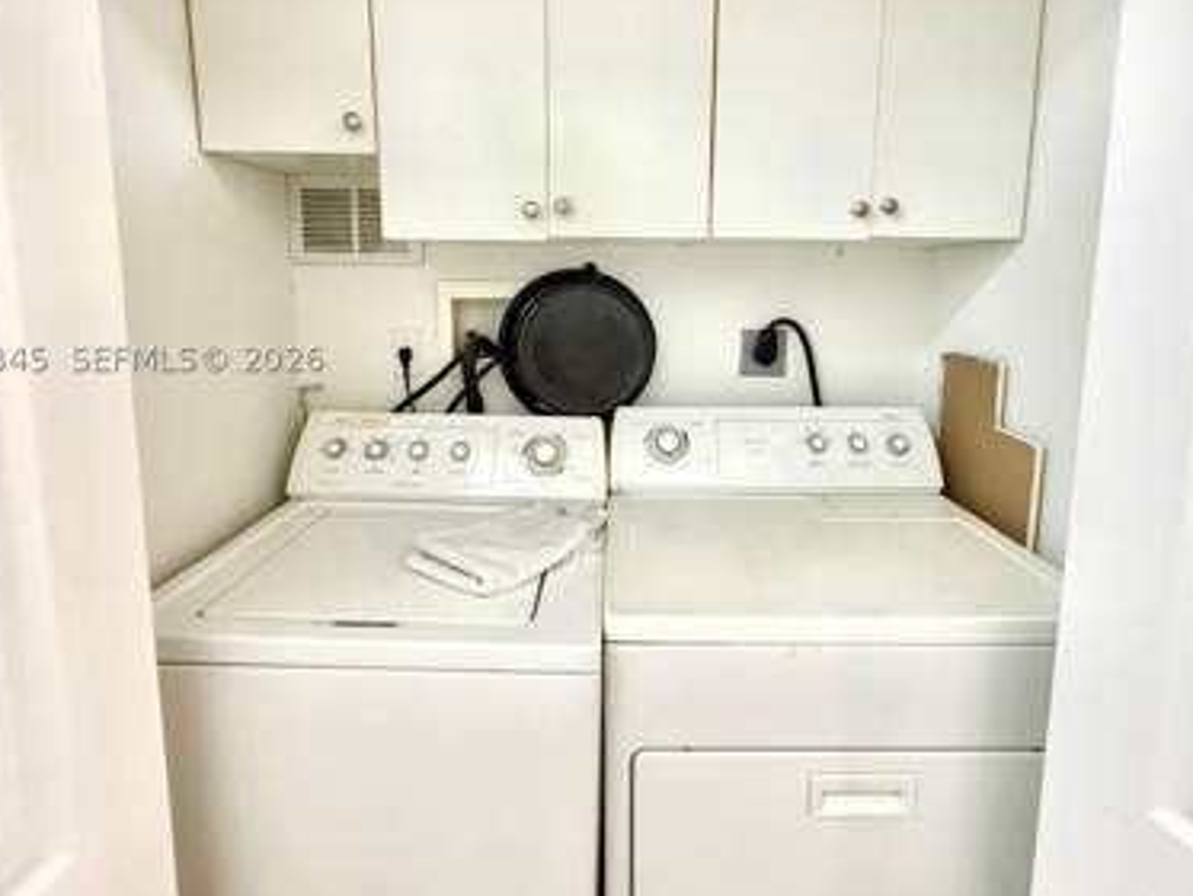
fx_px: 621
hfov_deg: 87.7
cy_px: 358
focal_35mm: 18
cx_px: 617
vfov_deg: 70.9
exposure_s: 1/60
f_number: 2.2
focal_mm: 2.22
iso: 500
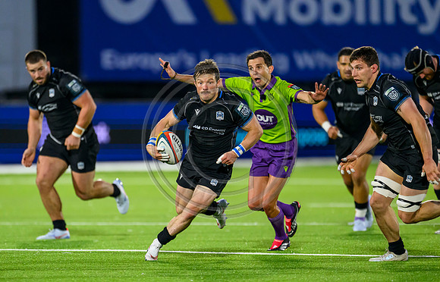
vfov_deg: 2.0
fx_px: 7951
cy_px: 170
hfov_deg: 3.2
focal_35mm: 658
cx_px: 184
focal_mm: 560
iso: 5000
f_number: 4
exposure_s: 1/1250
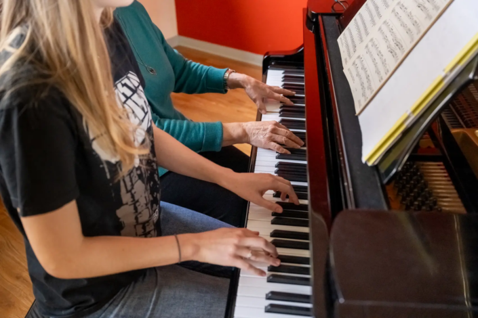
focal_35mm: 35
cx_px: 239
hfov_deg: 54.4
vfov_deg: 37.9
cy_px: 159
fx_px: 465
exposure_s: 1/200
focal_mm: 35
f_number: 3.5
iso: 3200
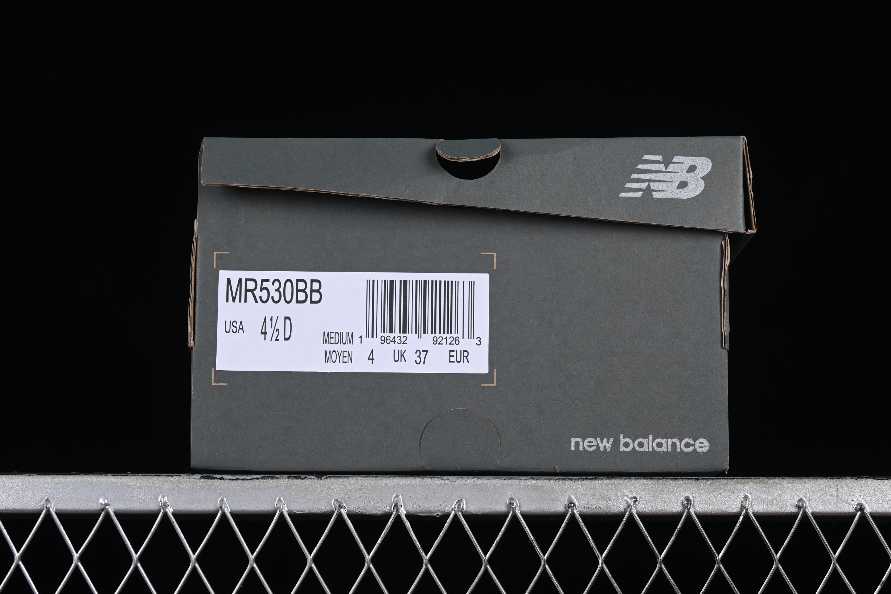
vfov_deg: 16.1
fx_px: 2104
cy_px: 271
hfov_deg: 23.9
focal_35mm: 85
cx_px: 457
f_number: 8
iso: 160
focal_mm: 50
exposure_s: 1/80
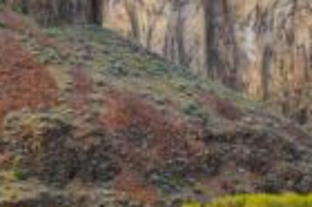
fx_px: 1021
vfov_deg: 11.6
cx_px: -62
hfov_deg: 16.6
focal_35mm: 118
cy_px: 114
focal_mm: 22
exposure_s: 1/100
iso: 400
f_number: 14
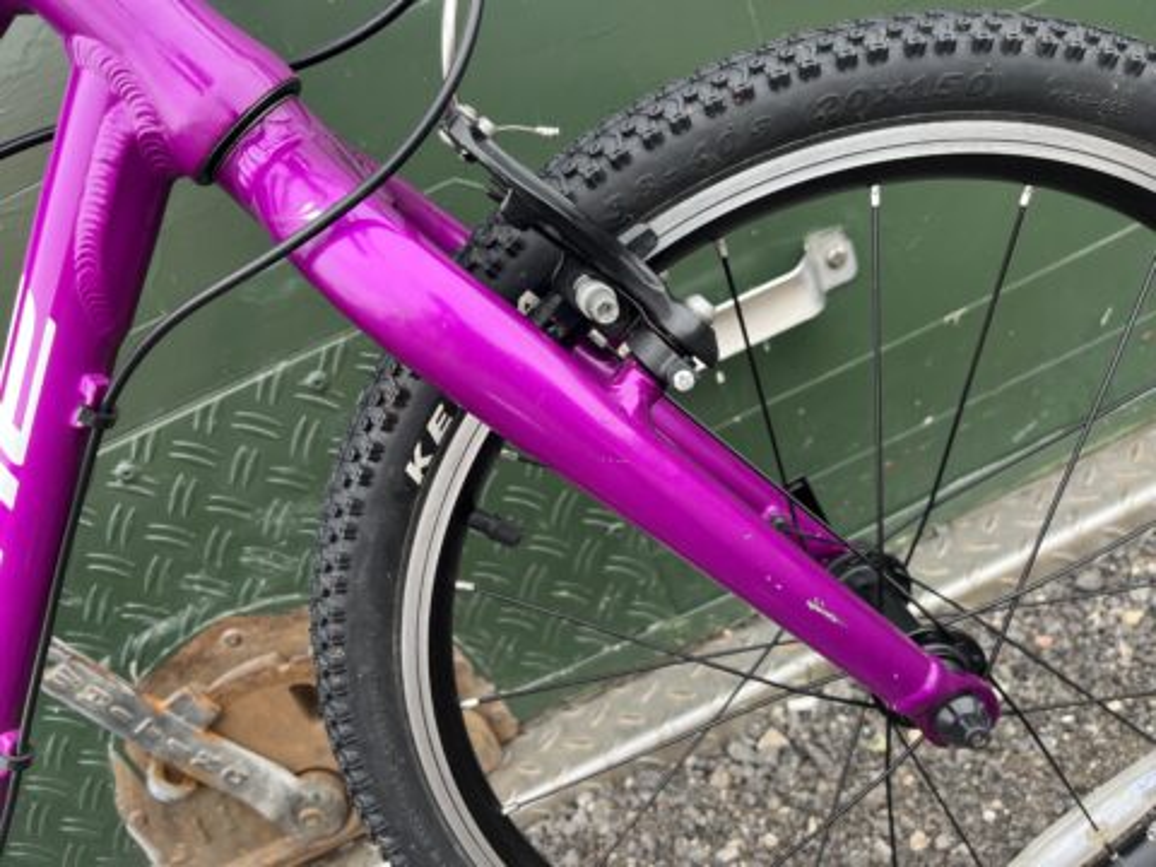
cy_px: 434
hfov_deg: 67.3
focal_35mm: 26
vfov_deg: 53.1
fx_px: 868
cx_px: 578
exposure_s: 1/124
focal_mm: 5.1
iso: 32
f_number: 1.6
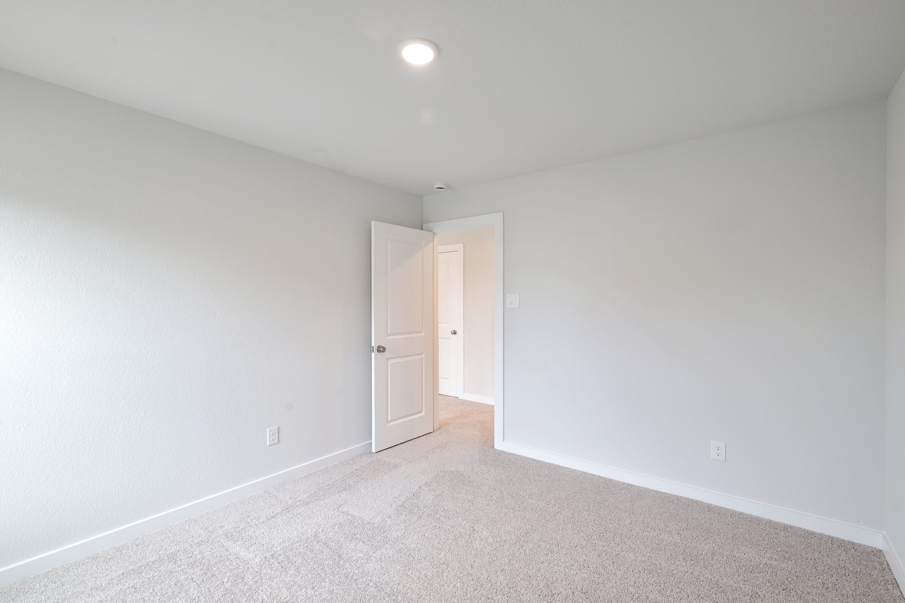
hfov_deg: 95.0
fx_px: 415
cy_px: 302
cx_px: 452
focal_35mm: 16
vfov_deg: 72.0
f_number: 8
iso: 400
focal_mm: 16.5
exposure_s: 1/25
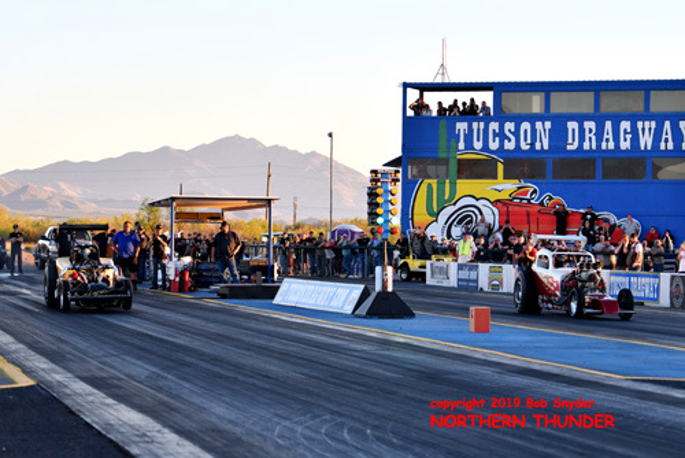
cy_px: 229
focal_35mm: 105
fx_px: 1999
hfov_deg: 19.4
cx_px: 342
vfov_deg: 13.1
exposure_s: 1/800
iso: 400
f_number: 2.8
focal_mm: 70
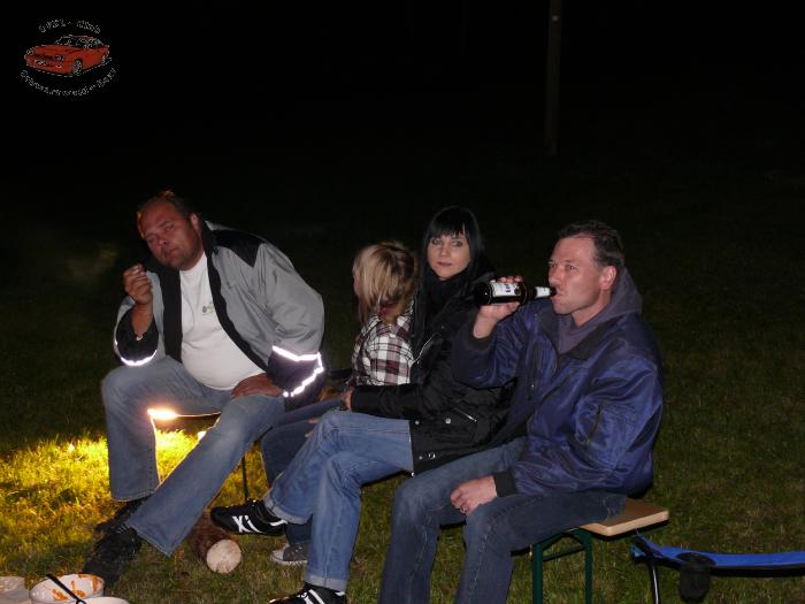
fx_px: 1326
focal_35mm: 57
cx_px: 402
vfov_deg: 25.7
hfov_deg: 33.8
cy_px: 302
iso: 160
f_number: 3.2
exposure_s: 1/30
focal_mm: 12
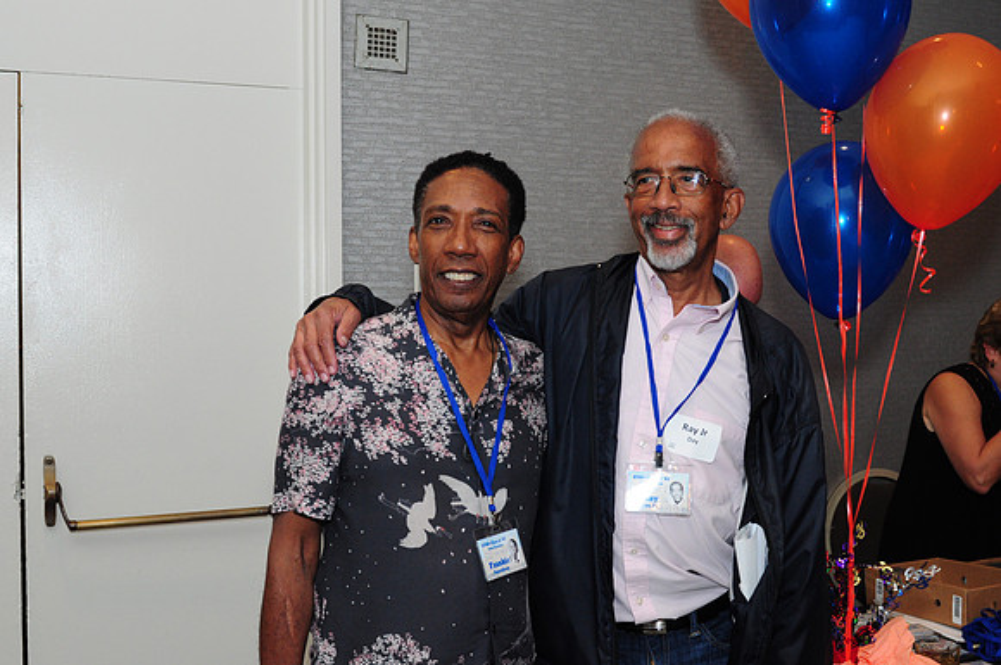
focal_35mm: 42
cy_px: 332
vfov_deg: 31.8
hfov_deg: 46.5
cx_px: 500
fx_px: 1166
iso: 1000
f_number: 6.3
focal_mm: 28
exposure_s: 1/60
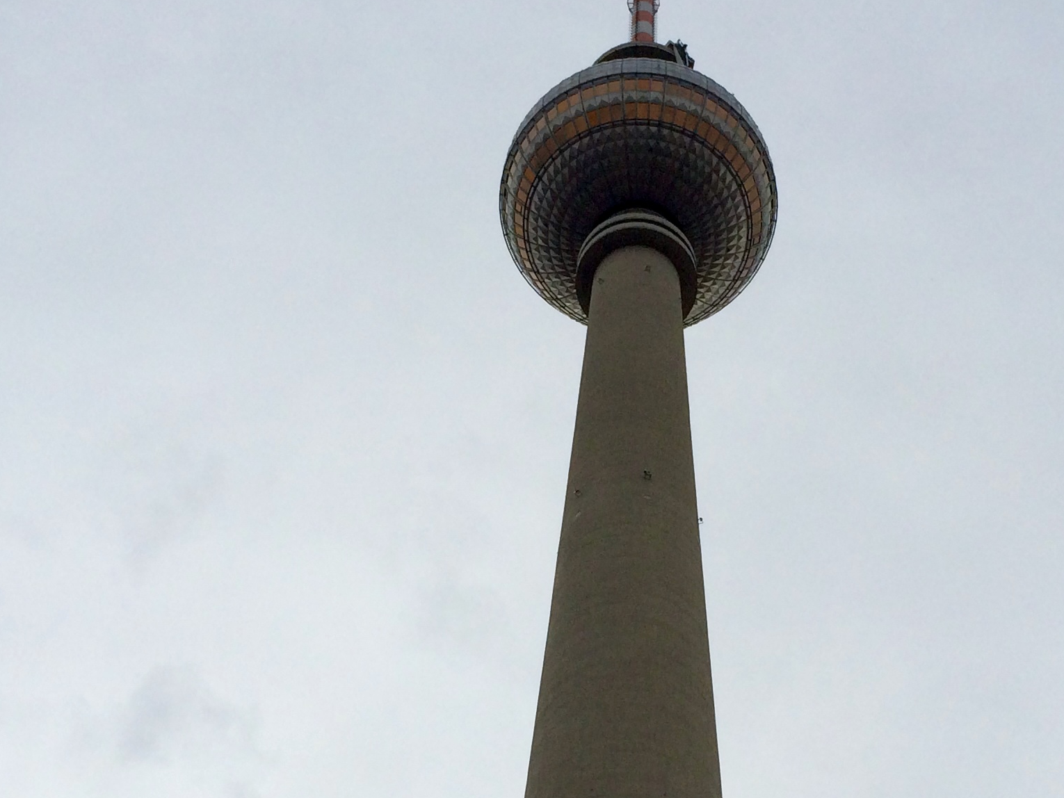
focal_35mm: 64
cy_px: 400
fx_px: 1967
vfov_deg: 22.9
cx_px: 647
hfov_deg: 30.2
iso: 40
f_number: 2.2
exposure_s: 1/5128
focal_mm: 4.12
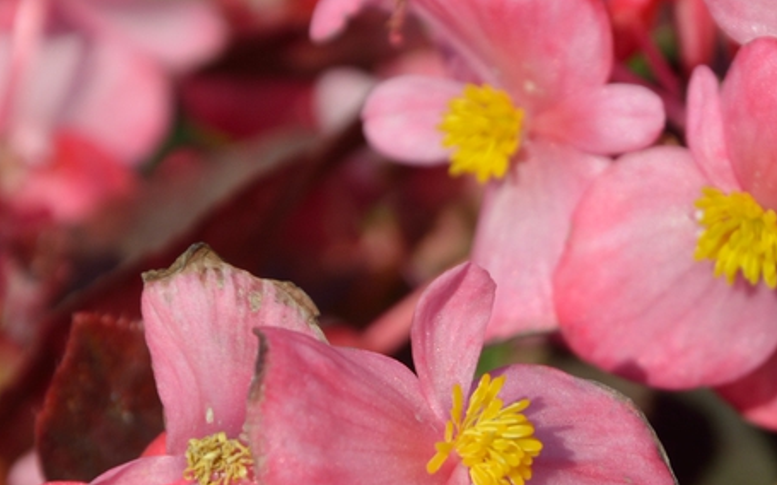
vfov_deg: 3.6
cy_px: 487
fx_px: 7645
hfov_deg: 5.8
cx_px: 507
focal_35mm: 361
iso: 100
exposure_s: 1/320
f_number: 8
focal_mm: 105
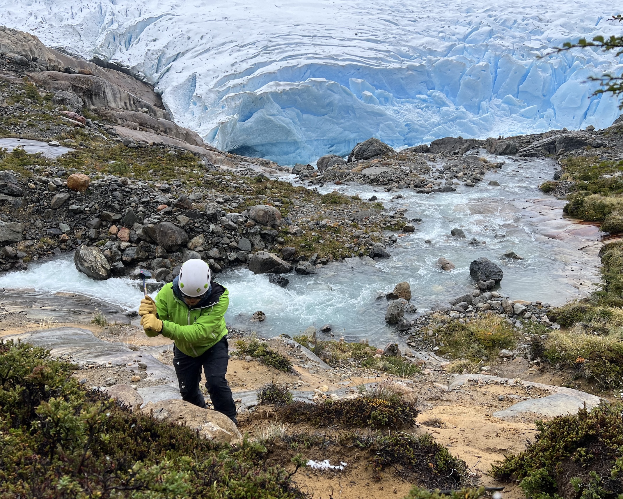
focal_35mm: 28
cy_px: 250
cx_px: 311
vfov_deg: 51.5
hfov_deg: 62.2
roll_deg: +0.4
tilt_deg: -23.2
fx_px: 516
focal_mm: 5.7
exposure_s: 1/1531
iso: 50
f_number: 1.5
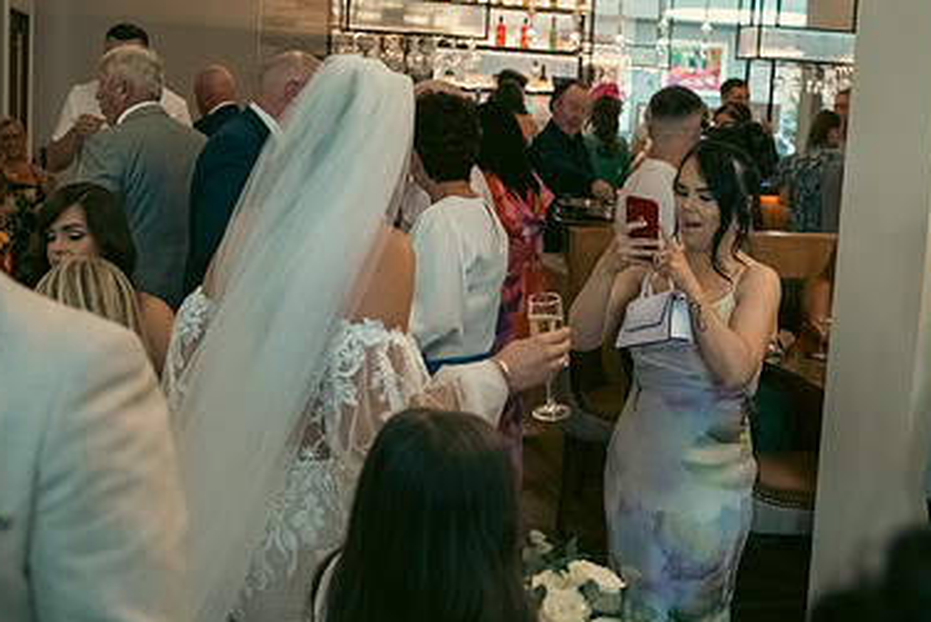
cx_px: 527
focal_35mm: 54
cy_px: 276
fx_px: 1397
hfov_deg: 36.8
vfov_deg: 25.1
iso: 2000
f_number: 3.5
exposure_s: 1/160
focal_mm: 35
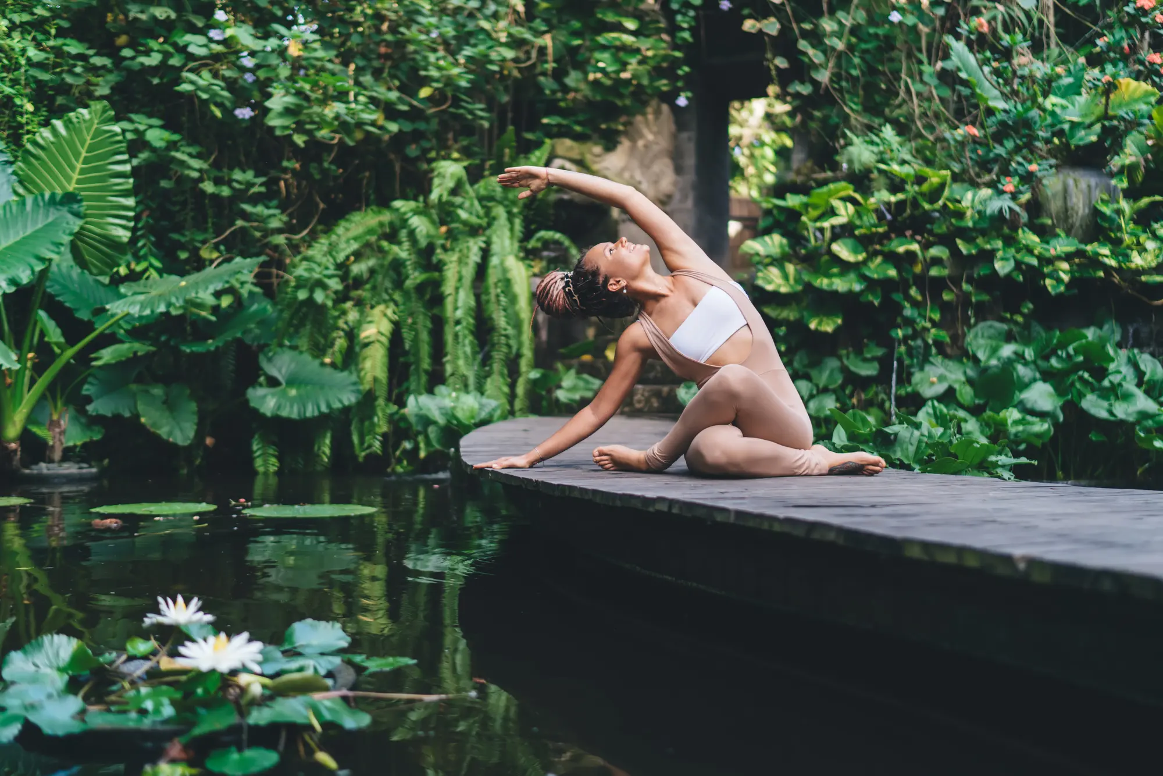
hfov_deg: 54.4
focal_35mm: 35
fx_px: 1131
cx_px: 582
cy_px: 388
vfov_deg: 37.9
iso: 100
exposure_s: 1/500
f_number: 1.4
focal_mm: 35
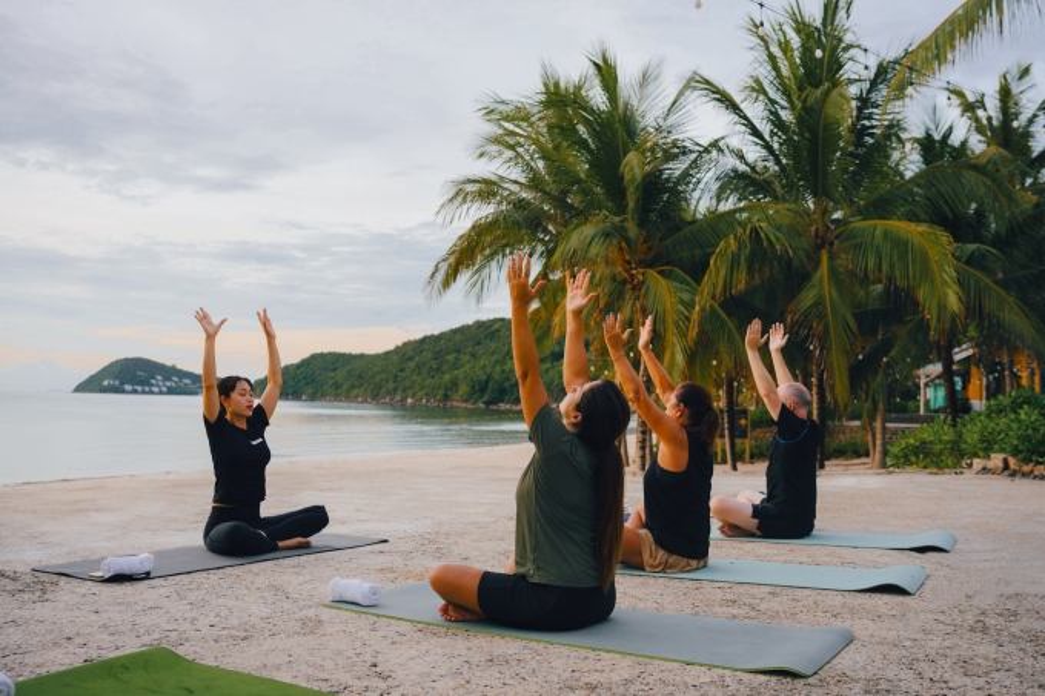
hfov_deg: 54.4
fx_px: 1016
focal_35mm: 35
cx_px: 522
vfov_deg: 37.8
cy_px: 348
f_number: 4
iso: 200
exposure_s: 1/320
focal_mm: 35
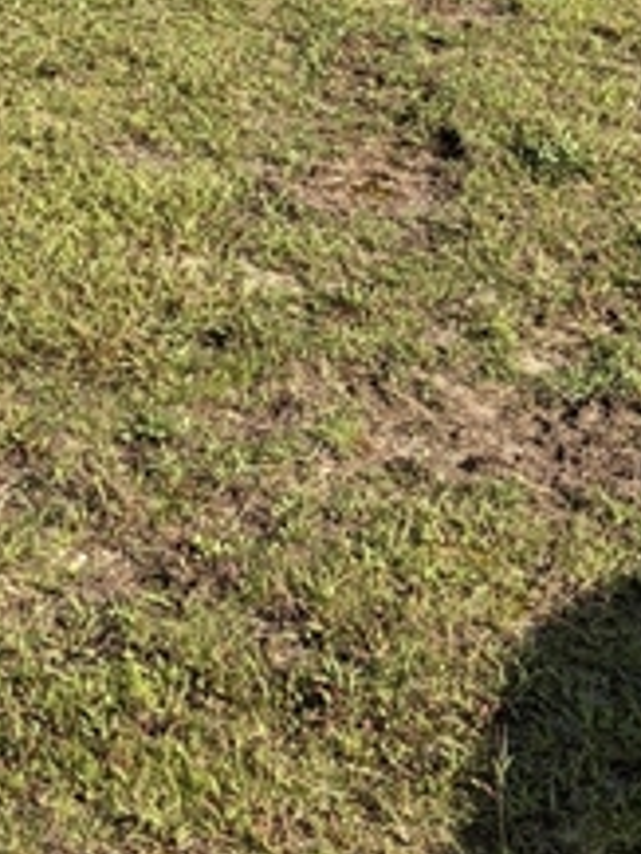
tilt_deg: -5.6
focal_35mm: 92
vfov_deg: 18.6
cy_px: -453
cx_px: 55
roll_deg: -1.5
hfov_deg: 15.9
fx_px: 2269
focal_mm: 5.96
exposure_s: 1/2075
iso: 50
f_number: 1.6
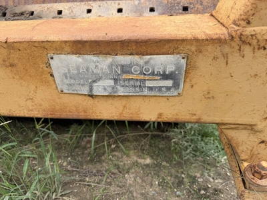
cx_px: 134
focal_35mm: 24
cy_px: 100
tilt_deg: -20.1
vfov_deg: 56.8
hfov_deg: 71.6
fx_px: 185
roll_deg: +1.1
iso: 80
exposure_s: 1/849
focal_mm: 6.76
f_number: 1.78
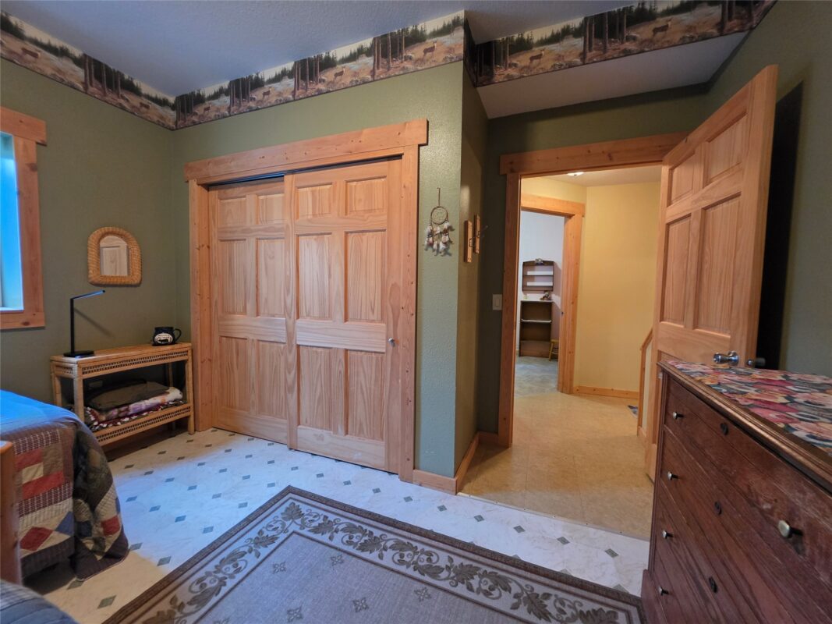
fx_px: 312
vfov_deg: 89.9
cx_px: 416
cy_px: 312
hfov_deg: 106.2
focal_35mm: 13
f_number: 1.9
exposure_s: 1/60
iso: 500
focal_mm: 2.2
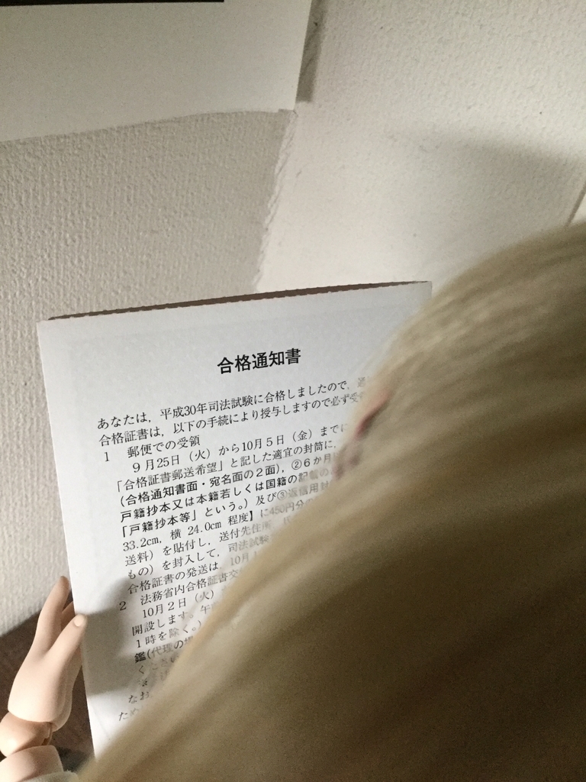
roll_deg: -15.2
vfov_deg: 58.4
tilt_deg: -40.8
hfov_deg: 45.4
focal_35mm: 31
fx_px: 700
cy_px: 391
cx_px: 293
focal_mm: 3.3
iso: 160
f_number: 2.4
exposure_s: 1/30
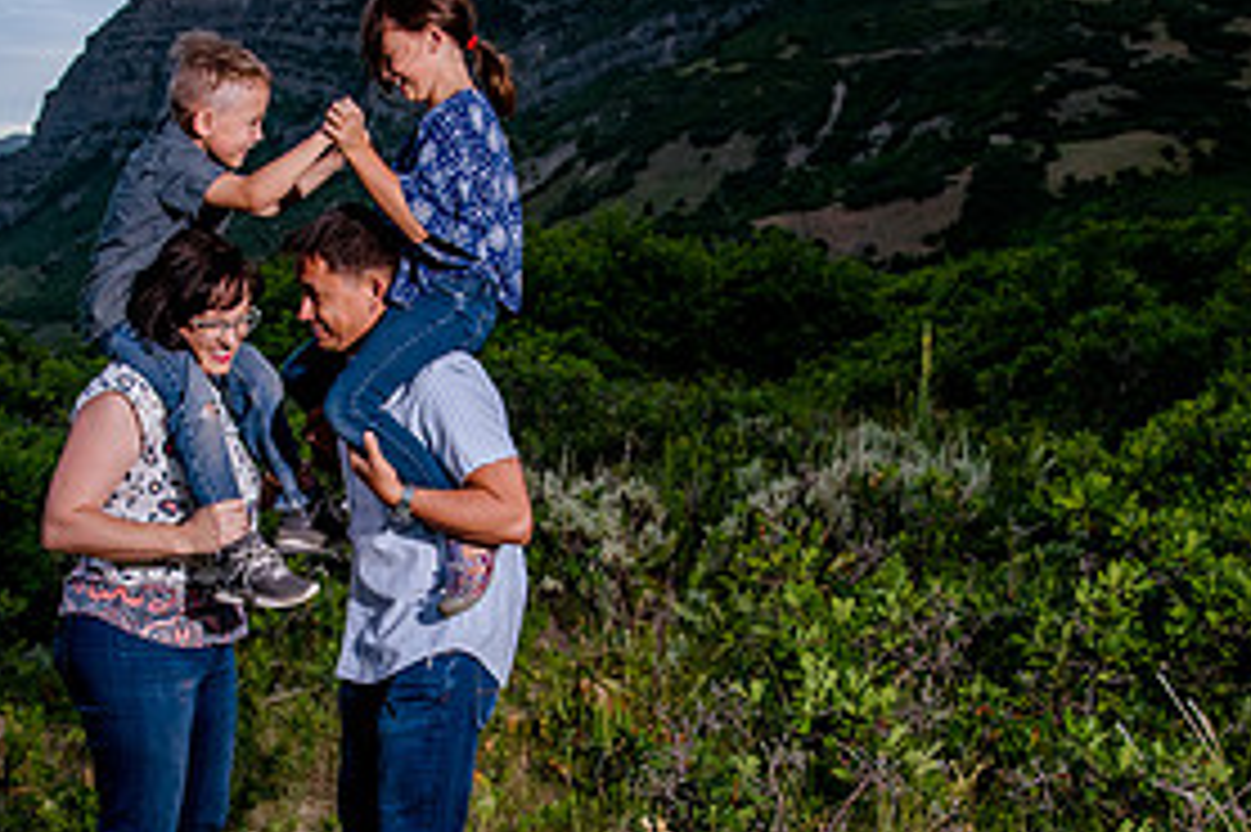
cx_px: 369
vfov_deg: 26.9
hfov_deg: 38.9
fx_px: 1736
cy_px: 522
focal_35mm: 50
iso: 1250
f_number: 5
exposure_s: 1/250
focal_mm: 24
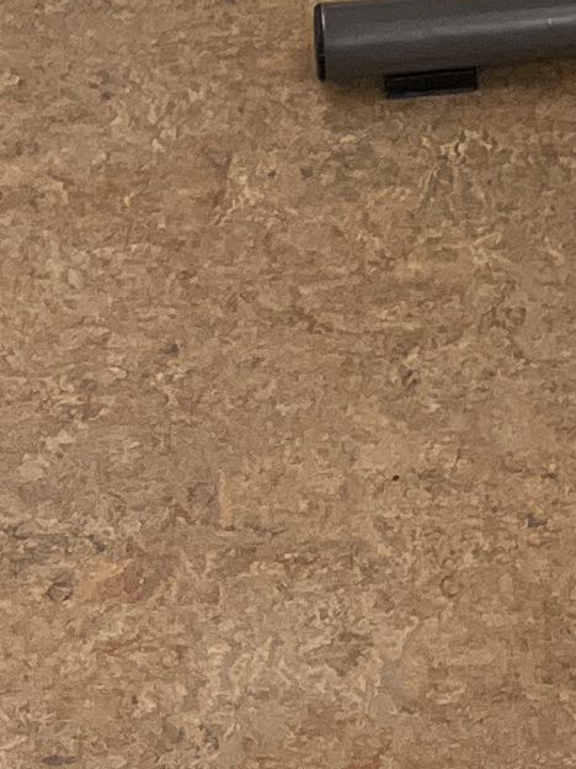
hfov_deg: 8.8
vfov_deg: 9.9
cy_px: -1273
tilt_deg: -26.2
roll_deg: -2.9
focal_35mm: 168
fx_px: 3727
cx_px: 660
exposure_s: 1/50
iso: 400
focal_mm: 5.1
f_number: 1.6
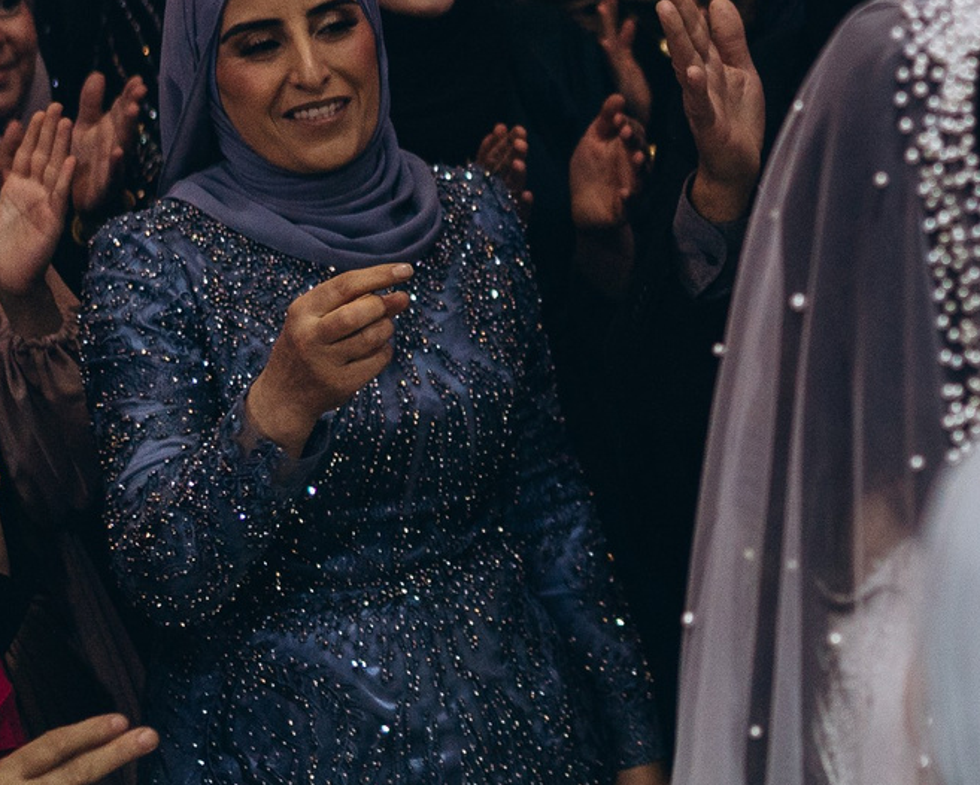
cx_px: 1141
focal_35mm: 128
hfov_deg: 14.6
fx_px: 3714
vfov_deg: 12.0
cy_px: 50
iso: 400
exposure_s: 1/800
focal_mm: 35
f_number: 1.4
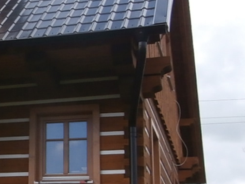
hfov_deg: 18.0
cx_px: -123
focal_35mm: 97
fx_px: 686
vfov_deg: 15.2
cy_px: 89
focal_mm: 4.2
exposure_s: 1/500
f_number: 3
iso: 100
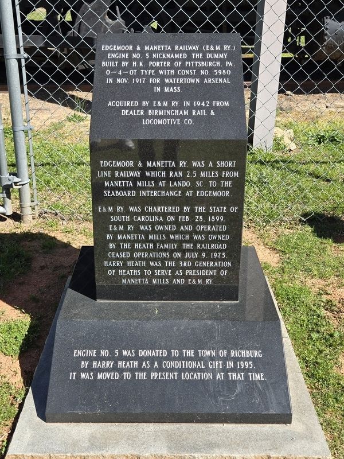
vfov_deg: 73.9
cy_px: 230
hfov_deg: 58.9
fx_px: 305
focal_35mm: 23
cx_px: 172
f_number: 1.8
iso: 25
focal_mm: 5.4
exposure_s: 1/1111
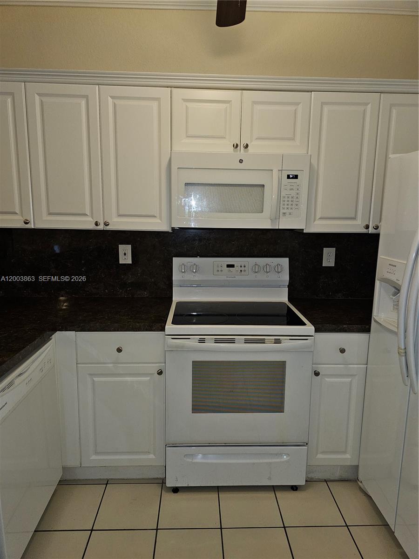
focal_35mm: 23
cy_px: 280
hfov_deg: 58.9
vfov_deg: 73.9
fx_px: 371
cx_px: 210
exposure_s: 1/40
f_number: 1.7
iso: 125
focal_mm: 6.3
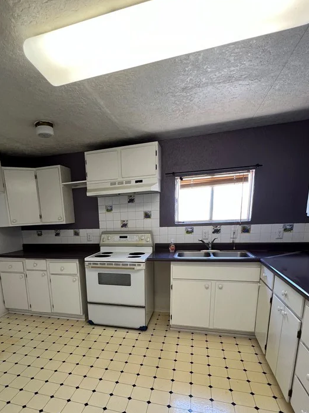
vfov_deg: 81.8
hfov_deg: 67.3
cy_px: 276
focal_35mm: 19
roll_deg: +2.2
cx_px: 111
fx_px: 226
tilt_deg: -13.5
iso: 125
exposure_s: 1/60
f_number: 1.8
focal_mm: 1.57
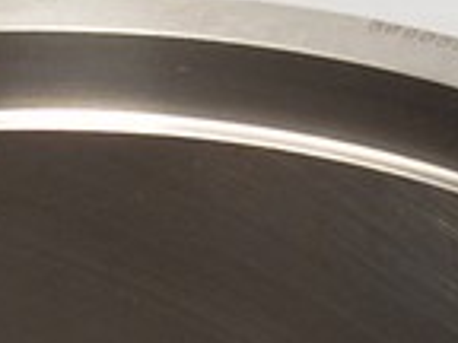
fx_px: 2845
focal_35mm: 215
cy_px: 746
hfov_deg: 9.2
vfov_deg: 6.6
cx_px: 146
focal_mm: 2.93
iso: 40
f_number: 2.4
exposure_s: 1/33
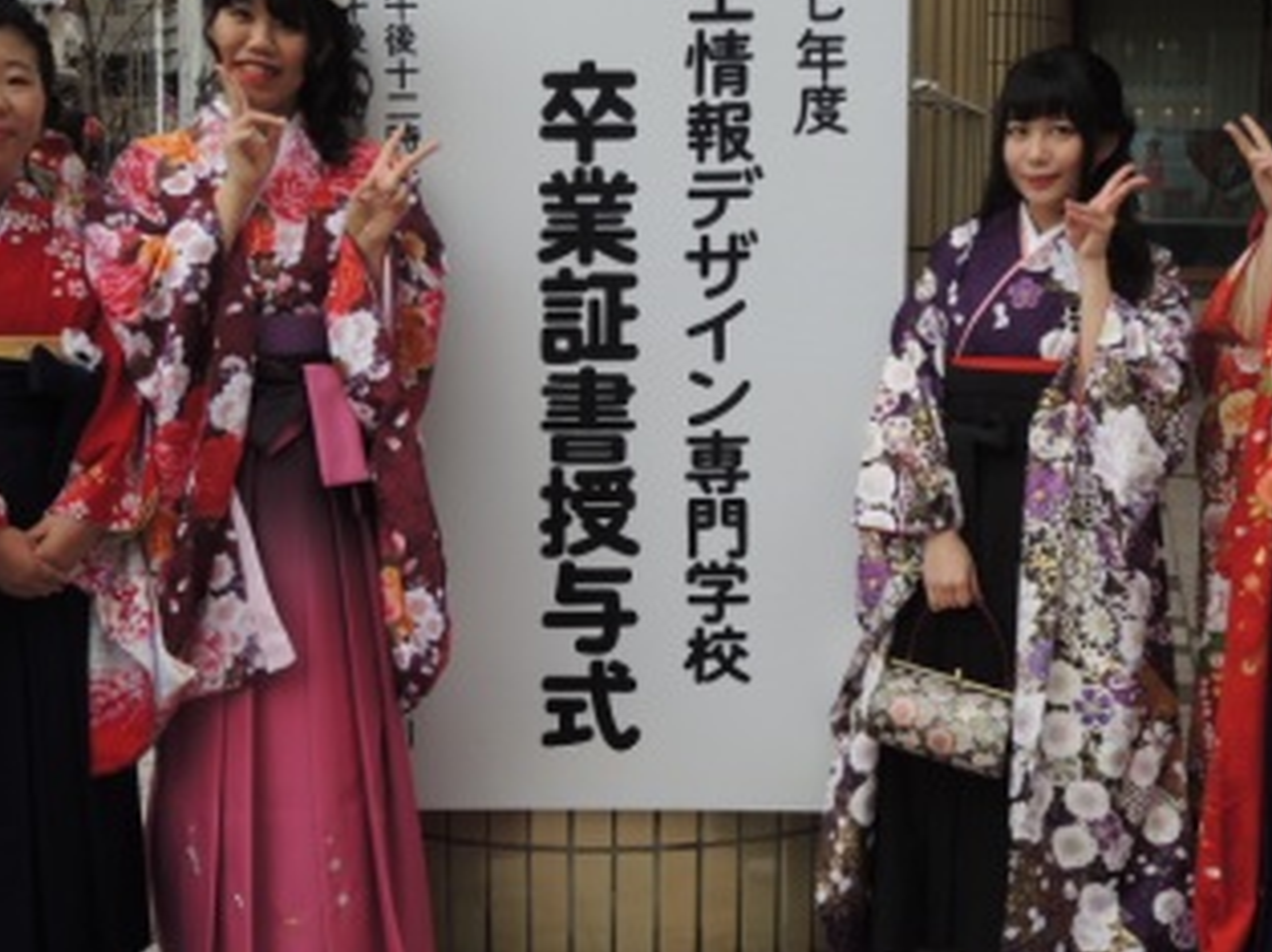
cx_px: 632
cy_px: 405
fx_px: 1836
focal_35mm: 50
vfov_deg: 29.0
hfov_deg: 38.2
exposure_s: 1/200
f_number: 3.2
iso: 100
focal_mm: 6.3
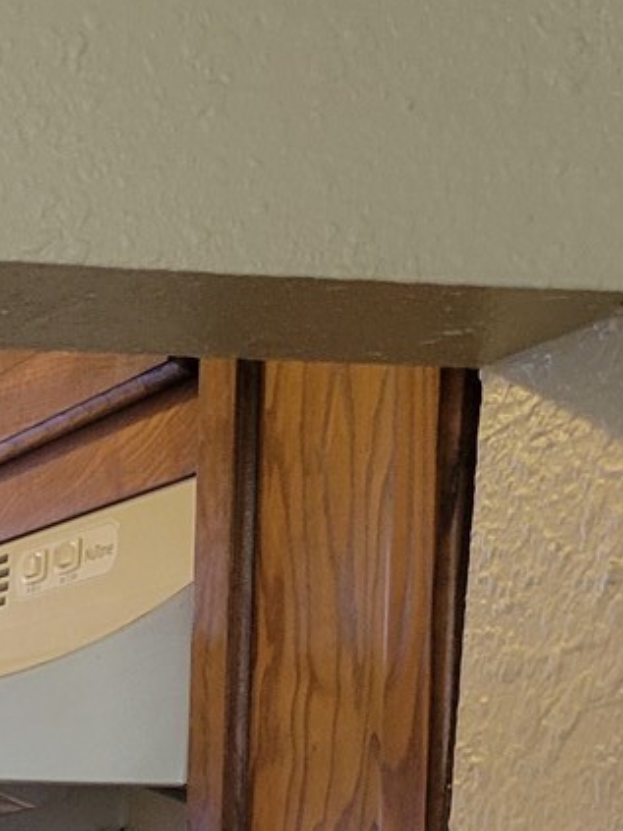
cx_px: -428
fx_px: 2833
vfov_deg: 15.0
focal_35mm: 118
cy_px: 1373
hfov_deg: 11.8
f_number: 1.8
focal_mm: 5.4
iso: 250
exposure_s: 1/60
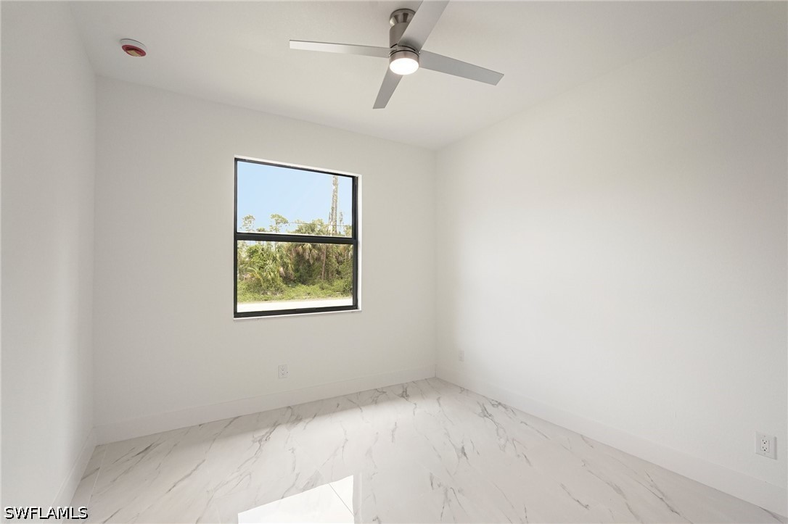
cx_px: 394
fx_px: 350
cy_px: 262
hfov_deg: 96.8
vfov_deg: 73.7
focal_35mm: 16
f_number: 8
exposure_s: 1/100
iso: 400
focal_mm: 16
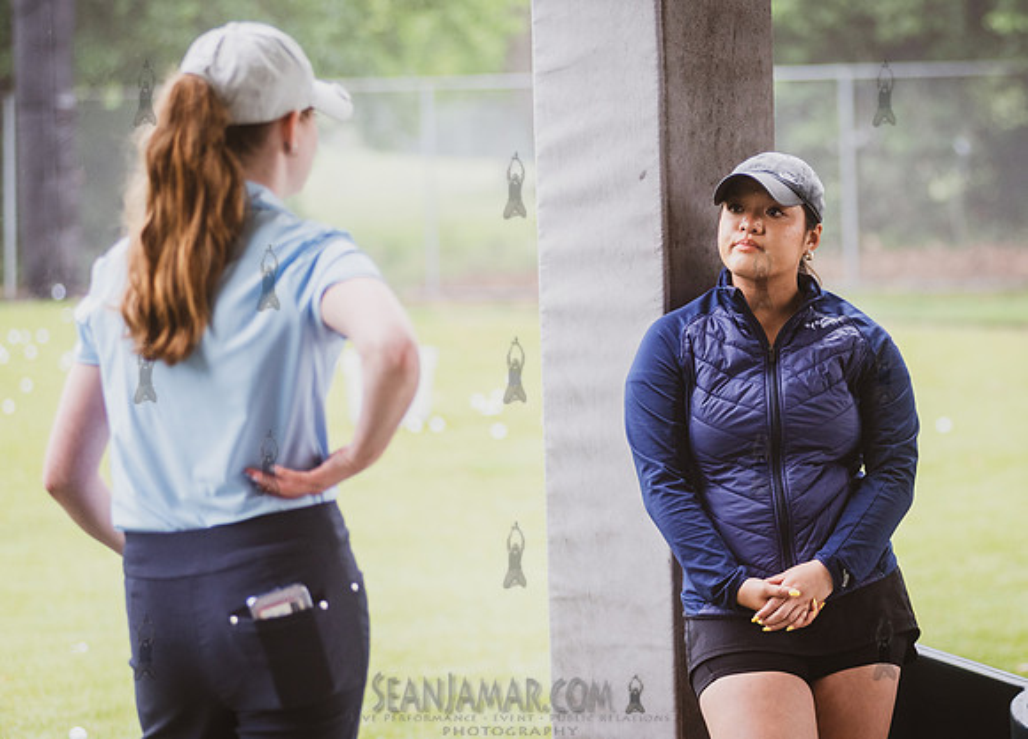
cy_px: 306
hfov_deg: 14.4
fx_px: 4052
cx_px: 637
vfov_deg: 10.4
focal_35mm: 138
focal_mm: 105
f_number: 2.8
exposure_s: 1/400
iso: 800
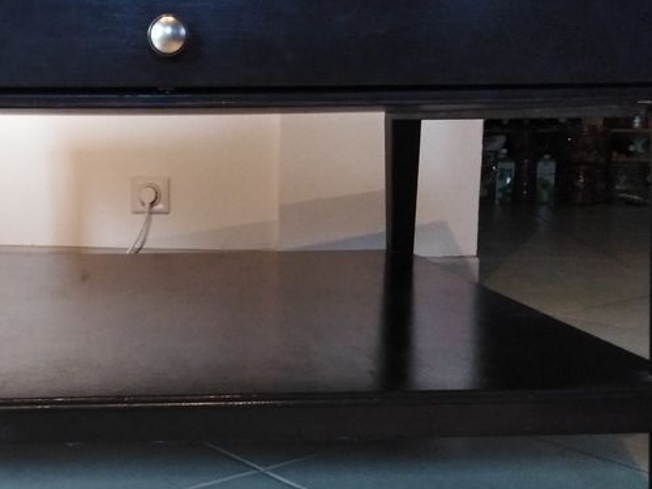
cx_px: 173
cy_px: 293
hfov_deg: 36.1
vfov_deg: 28.0
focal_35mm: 52
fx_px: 979
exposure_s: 1/14.3
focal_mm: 3.46
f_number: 2.2
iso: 792
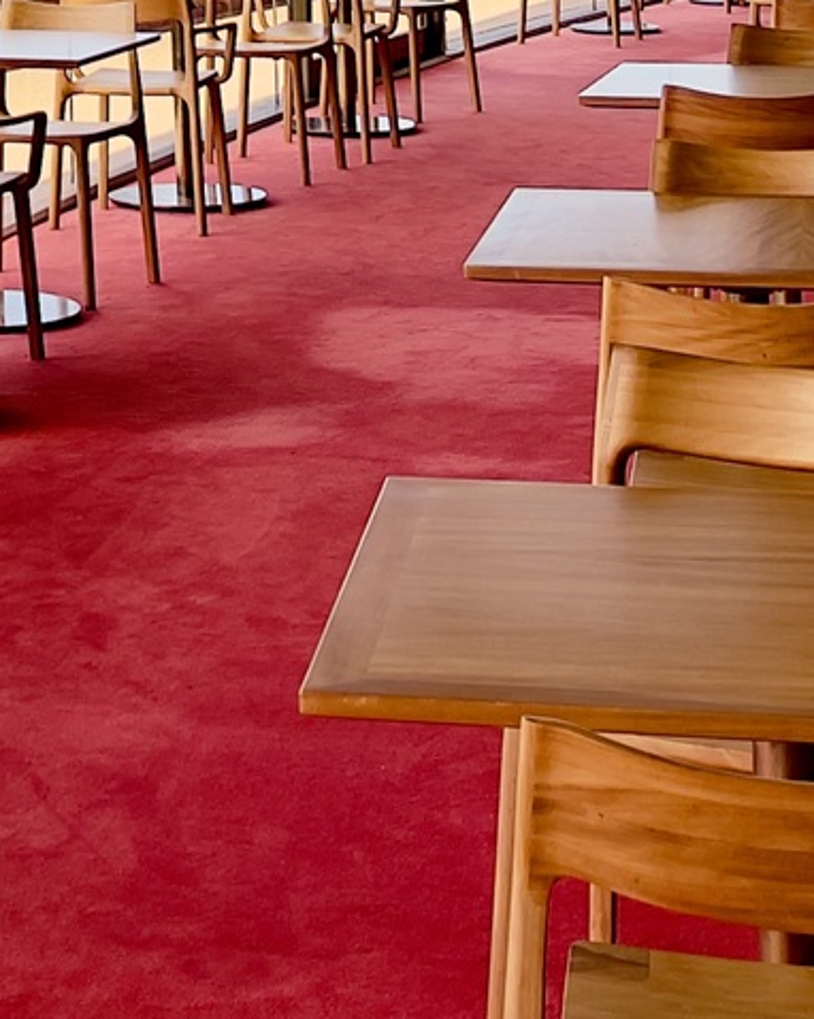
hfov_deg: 14.7
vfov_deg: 17.5
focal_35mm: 102
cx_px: -121
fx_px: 3074
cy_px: -362
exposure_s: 1/873
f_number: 1.5
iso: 50
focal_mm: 5.7
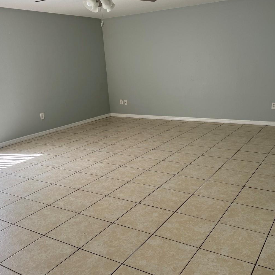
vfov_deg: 48.4
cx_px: 153
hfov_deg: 48.4
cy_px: 128
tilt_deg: -14.0
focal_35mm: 34
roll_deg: +2.7
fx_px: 306
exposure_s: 1/263
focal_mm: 6.76
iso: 80
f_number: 1.78
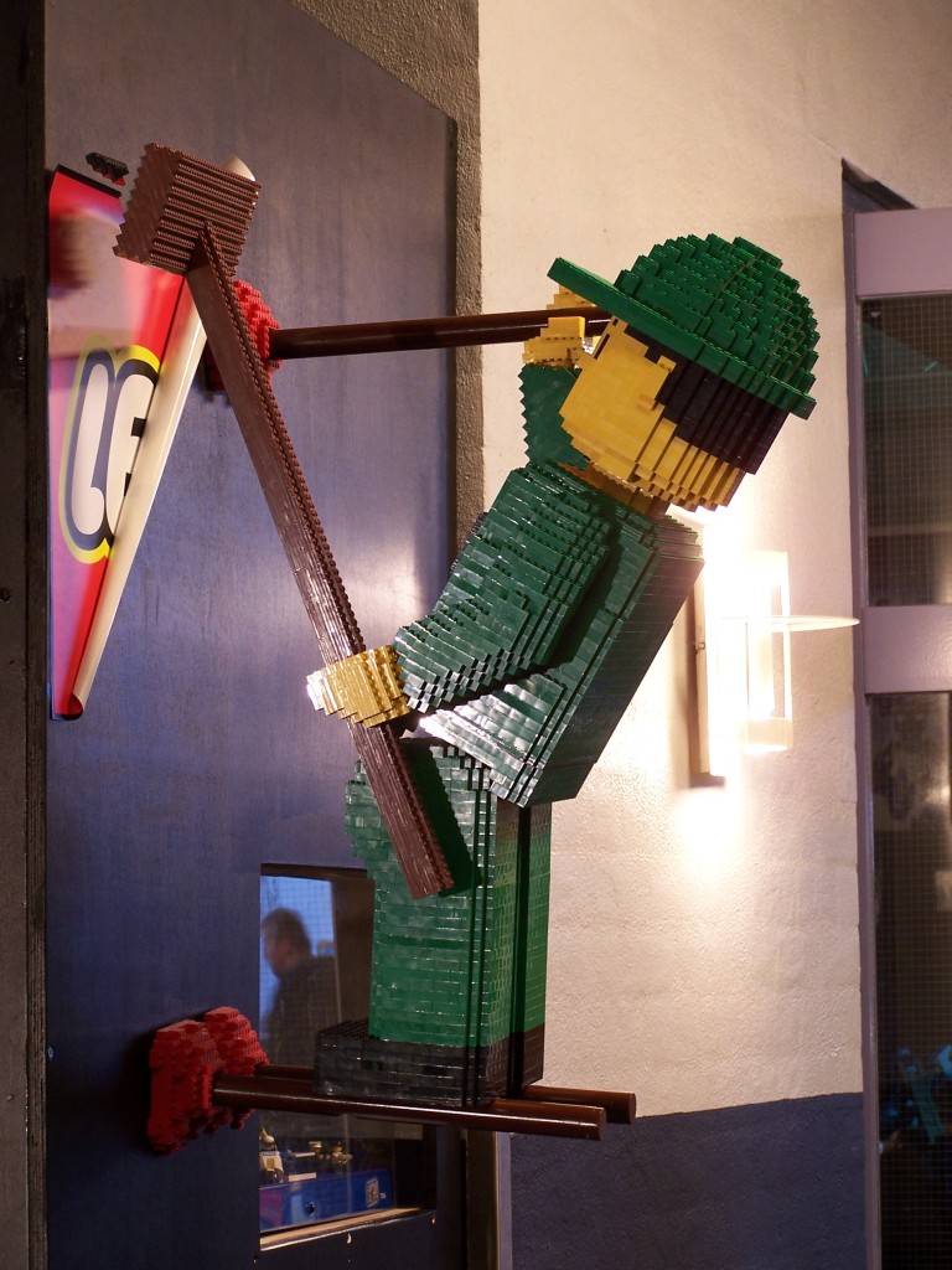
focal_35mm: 94
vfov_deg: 20.9
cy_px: 635
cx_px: 476
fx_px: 3447
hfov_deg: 15.7
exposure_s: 1/2
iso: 80
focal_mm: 15.6
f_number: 3.2
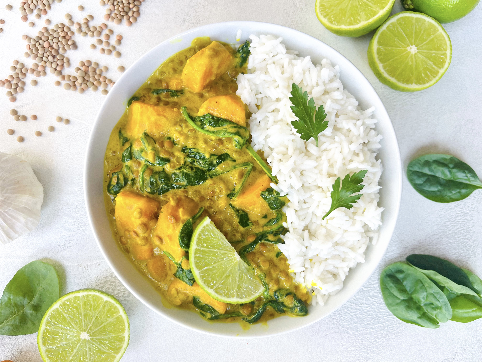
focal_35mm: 26
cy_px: 181
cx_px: 241
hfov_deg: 67.3
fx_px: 362
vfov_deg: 53.1
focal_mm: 5.1
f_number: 1.6
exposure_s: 1/160
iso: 40
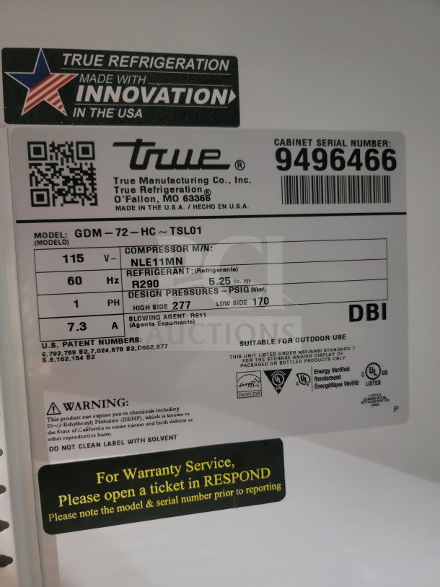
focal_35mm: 24
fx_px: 407
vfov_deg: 71.6
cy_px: 294
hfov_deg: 56.8
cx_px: 220
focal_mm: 6.7
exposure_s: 1/24
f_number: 1.8
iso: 1000
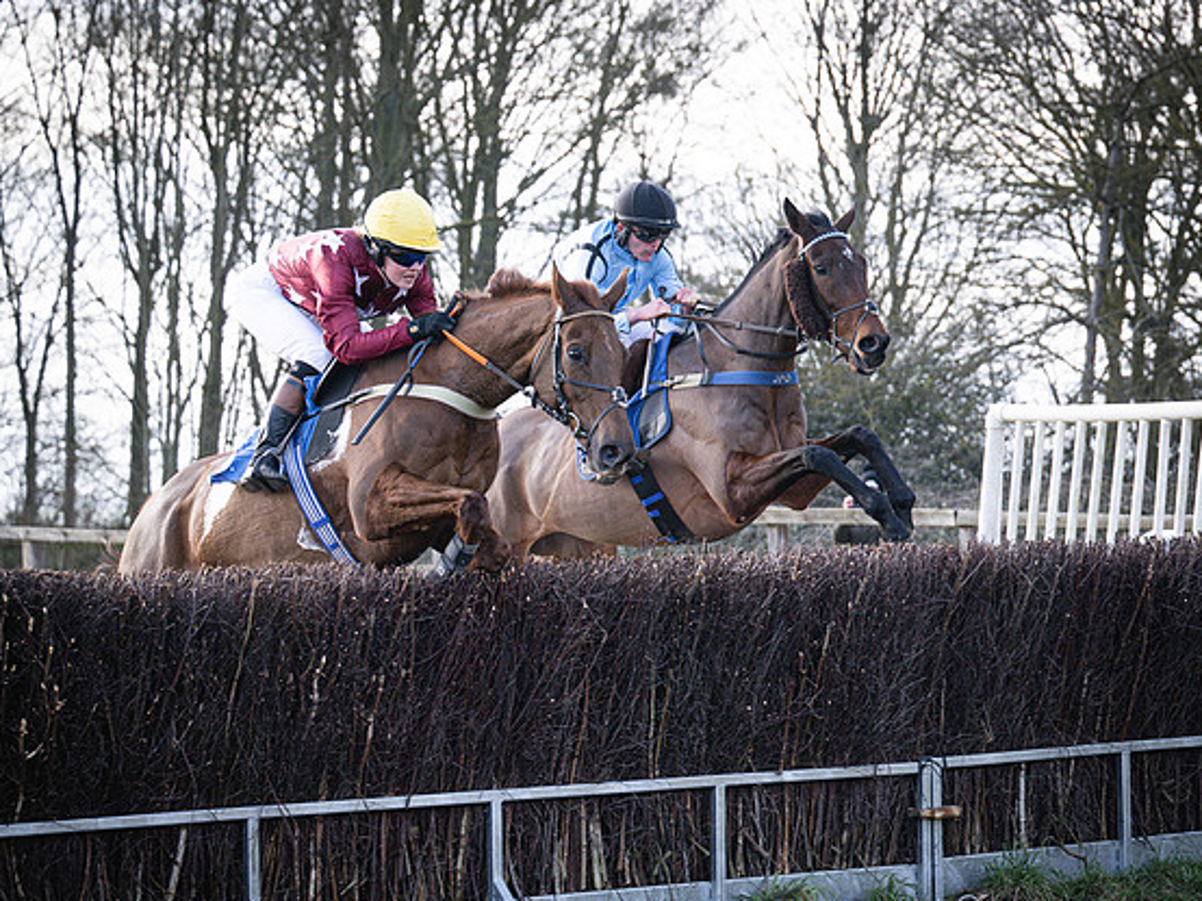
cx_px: 741
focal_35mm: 124
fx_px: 4304
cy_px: 513
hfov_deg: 15.9
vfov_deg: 11.9
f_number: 3.2
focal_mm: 70
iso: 400
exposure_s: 1/1600
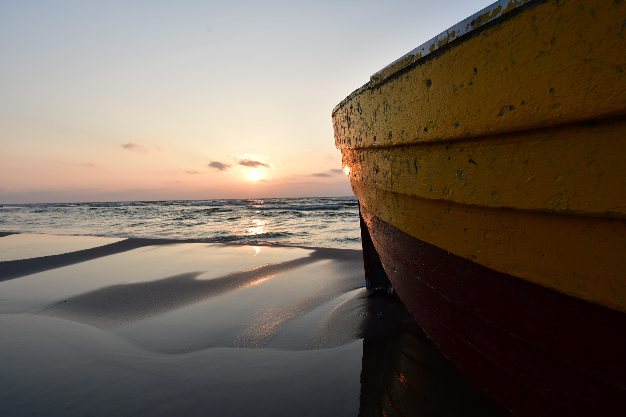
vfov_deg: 53.1
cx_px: 313
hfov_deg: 73.7
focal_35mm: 24
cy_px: 208
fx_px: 417
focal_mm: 16
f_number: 11
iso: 100
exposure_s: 1/60
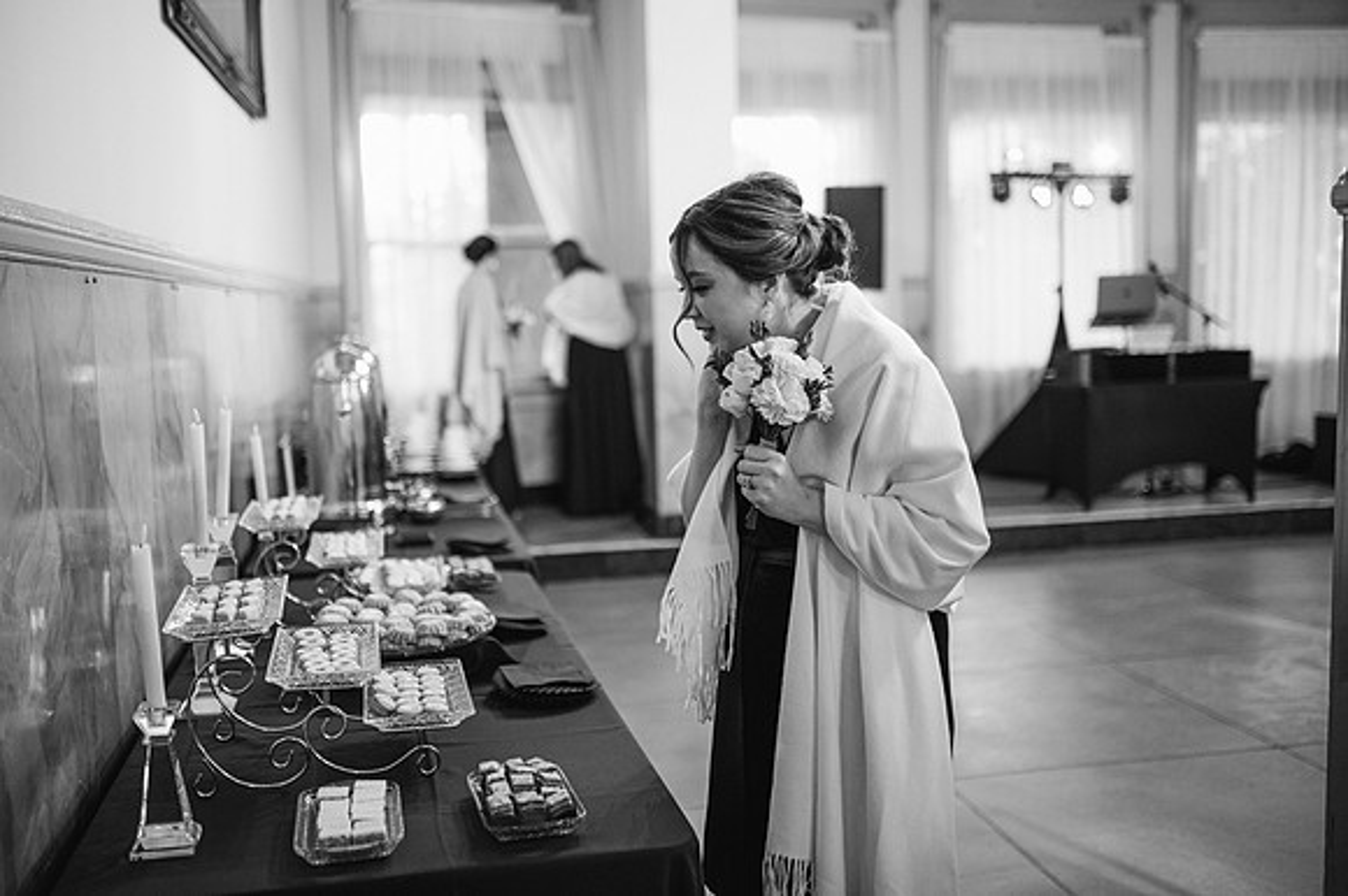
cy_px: 448
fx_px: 1323
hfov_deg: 54.0
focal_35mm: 35
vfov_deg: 37.5
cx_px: 674
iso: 1000
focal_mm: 35
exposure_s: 1/200
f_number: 1.8
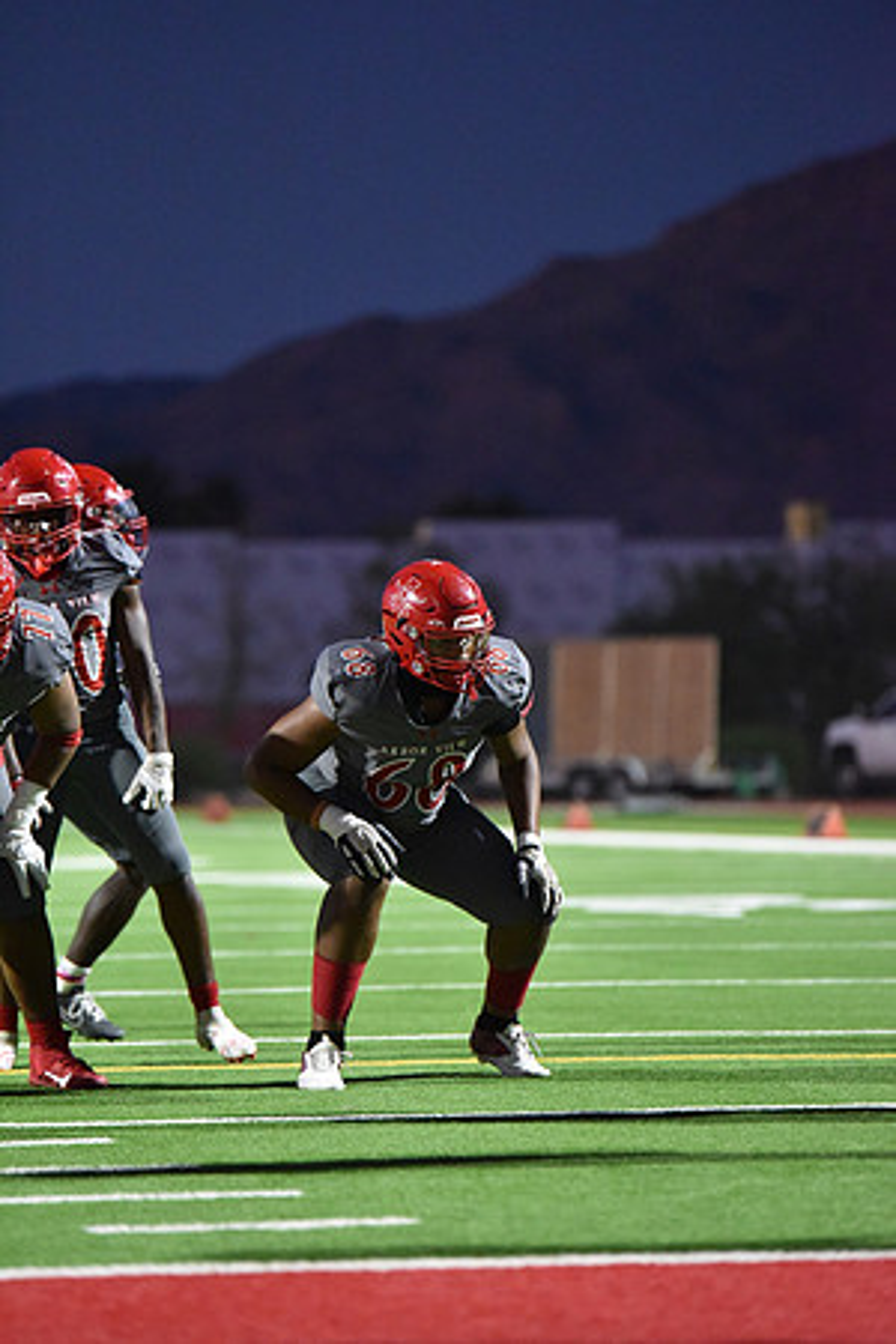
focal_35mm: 195
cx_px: 448
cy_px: 672
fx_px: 7279
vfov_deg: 10.5
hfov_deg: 7.0
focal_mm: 195
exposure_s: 1/1000
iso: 12800
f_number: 2.8
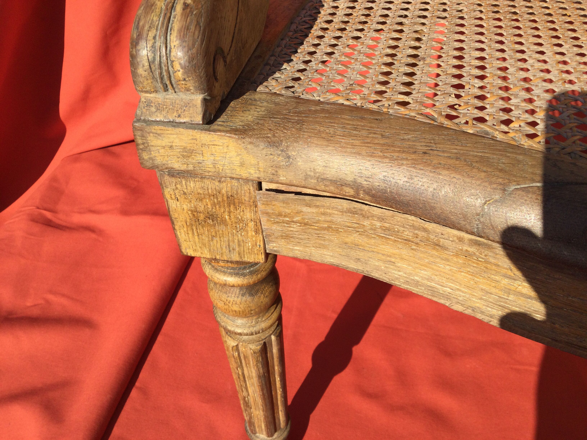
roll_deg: -1.3
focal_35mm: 31
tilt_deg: -42.2
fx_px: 526
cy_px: 220
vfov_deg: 45.4
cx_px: 294
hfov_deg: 58.4
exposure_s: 1/1058
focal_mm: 3.3
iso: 25
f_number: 2.4
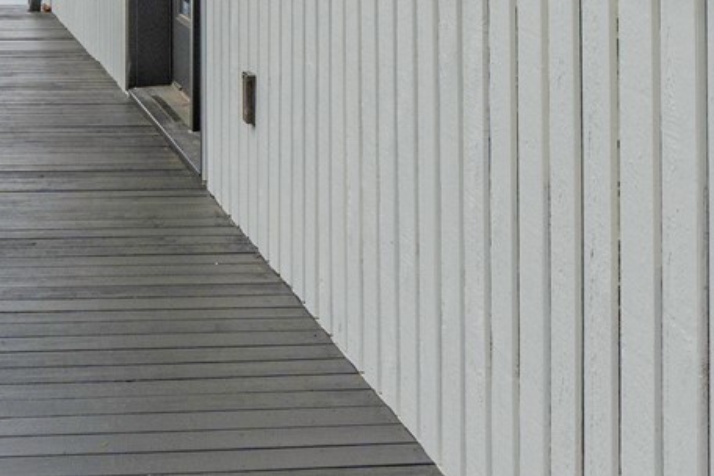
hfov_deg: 21.0
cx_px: -37
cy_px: -103
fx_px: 1844
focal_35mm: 93
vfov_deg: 14.2
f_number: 9
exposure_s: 1/100
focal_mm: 17
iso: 500
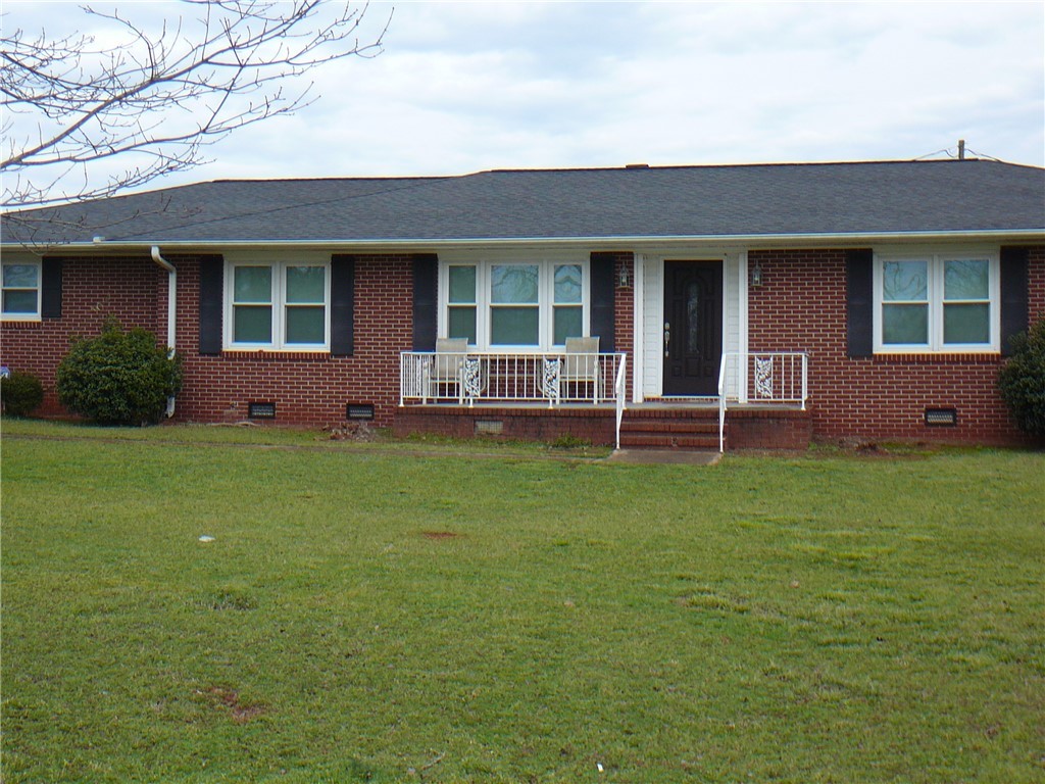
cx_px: 522
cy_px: 392
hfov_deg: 38.9
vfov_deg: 29.7
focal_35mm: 49
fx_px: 1479
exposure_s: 1/250
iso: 80
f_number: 3.4
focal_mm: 7.3
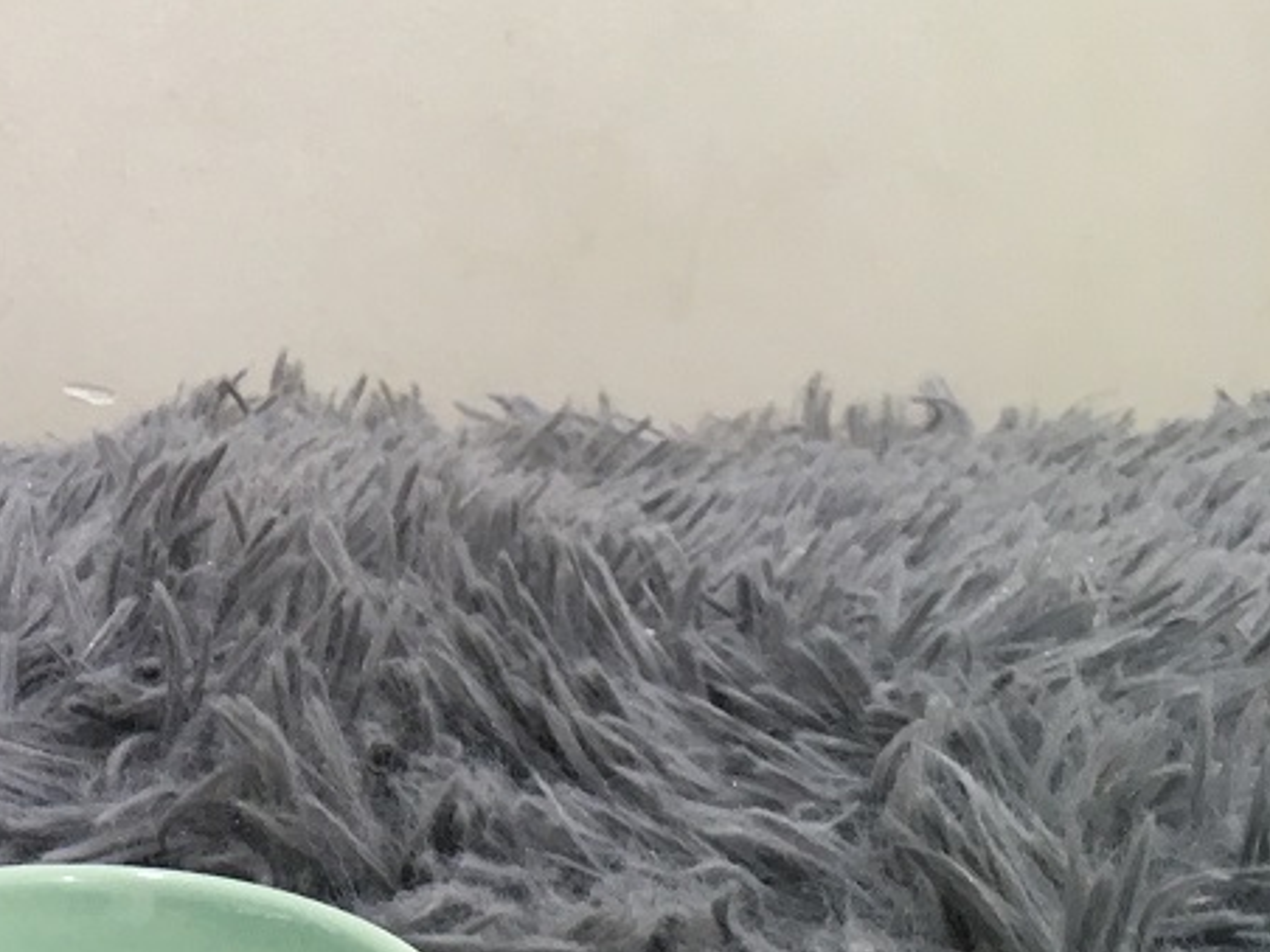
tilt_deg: -15.9
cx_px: 20
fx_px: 2825
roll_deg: -1.0
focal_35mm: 77
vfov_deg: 19.1
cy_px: 463
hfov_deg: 24.3
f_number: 2.2
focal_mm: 4.15
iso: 100
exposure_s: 1/33
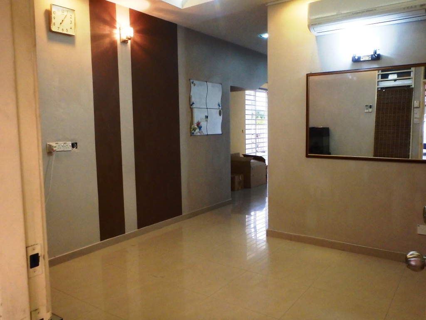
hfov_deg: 63.4
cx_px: 213
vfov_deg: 49.7
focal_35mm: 28
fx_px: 345
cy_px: 160
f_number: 3.9
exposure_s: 1/30
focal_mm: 5
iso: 800
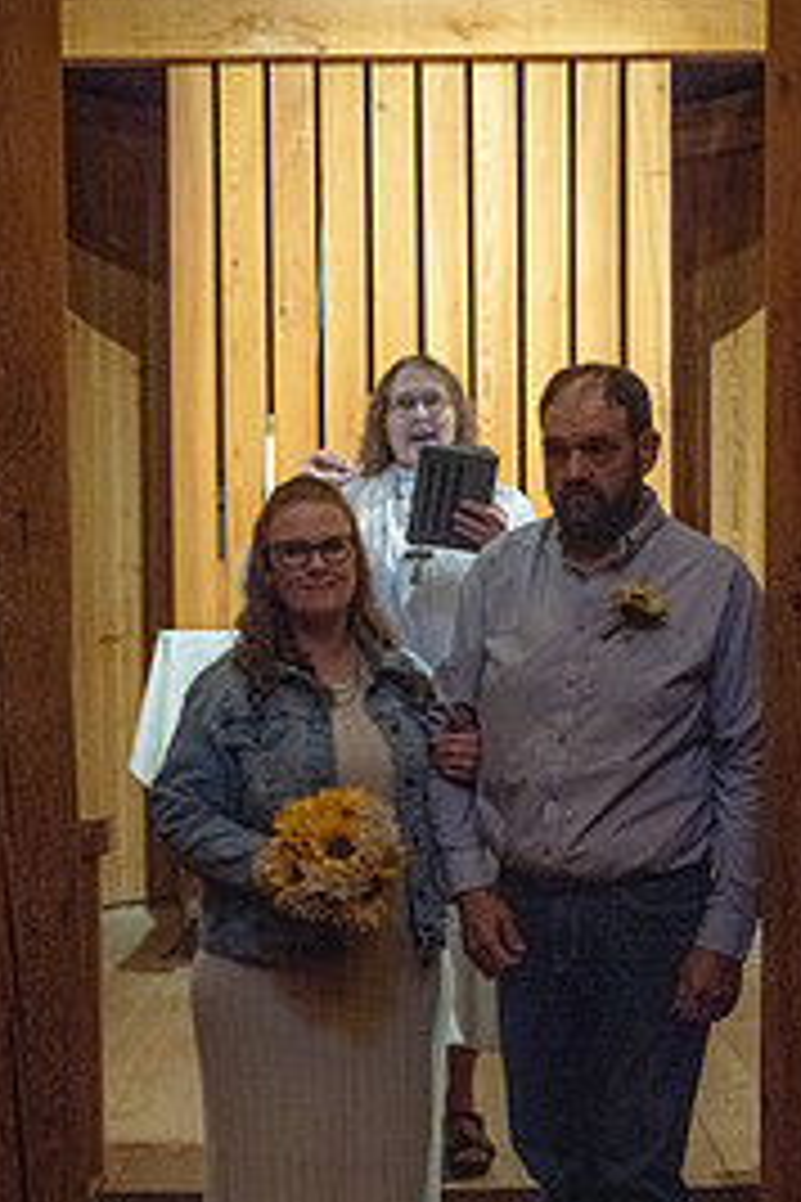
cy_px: 774
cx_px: 446
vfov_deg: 25.0
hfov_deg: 16.9
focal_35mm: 81
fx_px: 2703
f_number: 4
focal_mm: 48
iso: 5000
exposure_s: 1/125
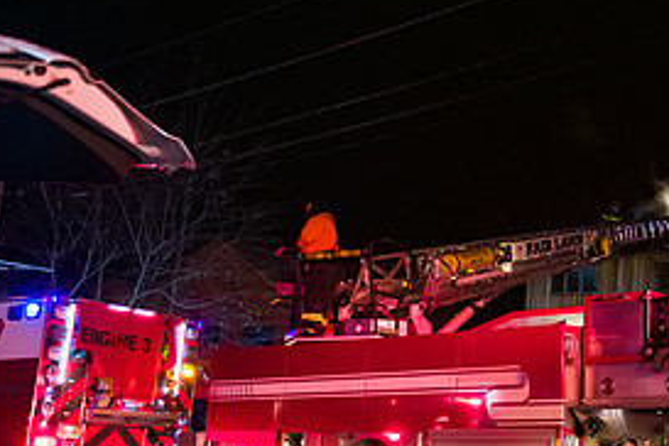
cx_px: 640
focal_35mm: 51
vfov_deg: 26.5
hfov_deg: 35.8
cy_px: 244
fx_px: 948
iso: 1600
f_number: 3.2
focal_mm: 24
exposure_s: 1/125
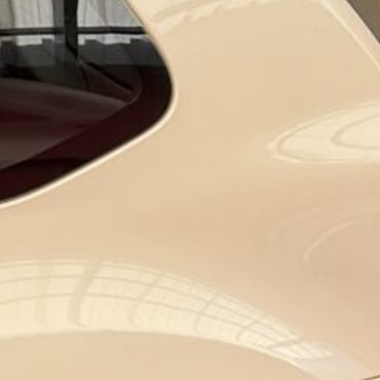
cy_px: 355
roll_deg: +0.0
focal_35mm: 223
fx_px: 2770
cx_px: -1059
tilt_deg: -10.8
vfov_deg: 7.8
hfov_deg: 6.5
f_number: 1.78
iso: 80
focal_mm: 6.76
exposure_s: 1/219
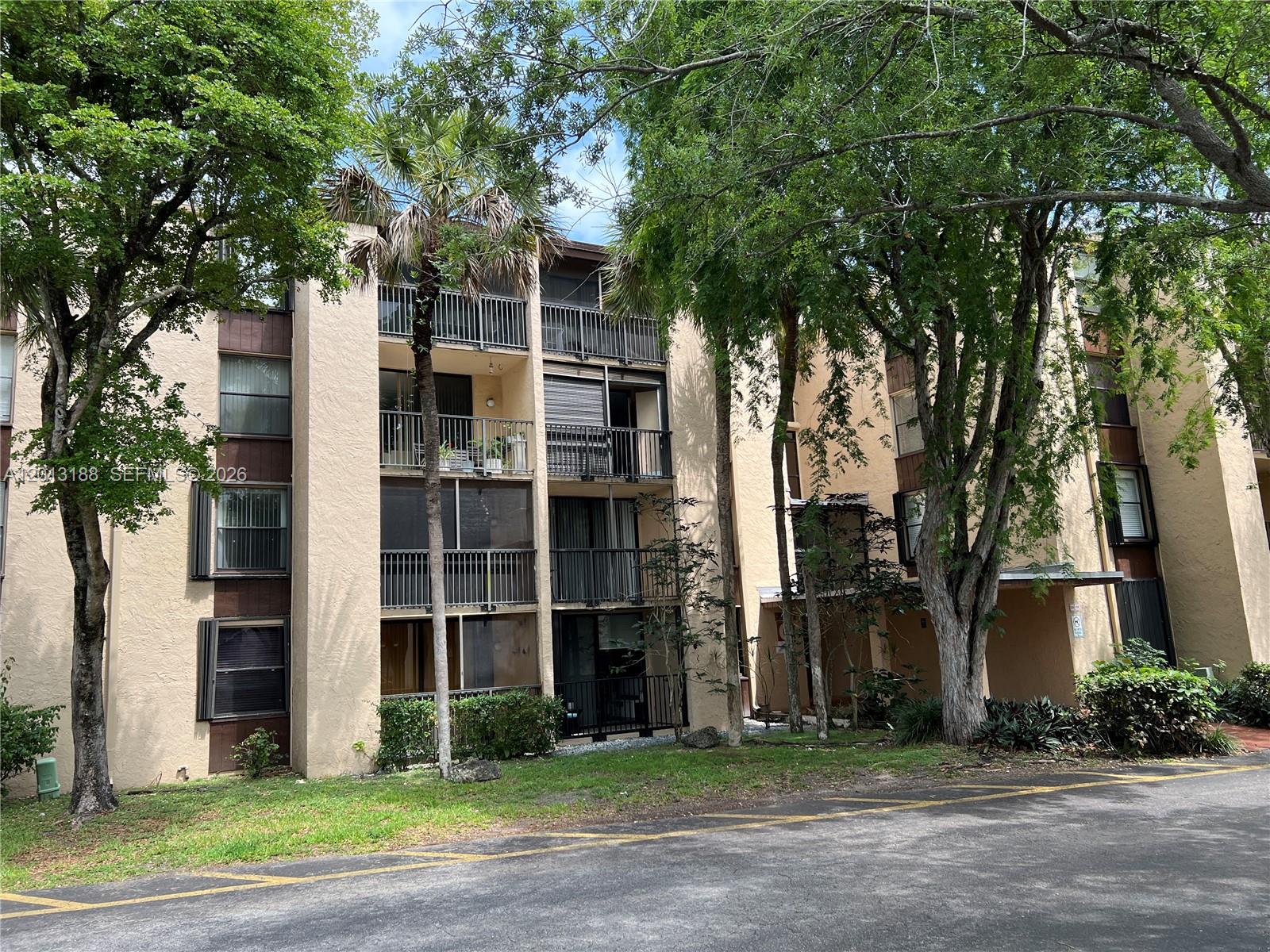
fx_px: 954
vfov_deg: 53.1
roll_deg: +2.6
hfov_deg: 67.3
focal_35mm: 26
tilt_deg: +11.8
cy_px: 476
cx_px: 635
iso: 50
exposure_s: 1/1029
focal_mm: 5.7
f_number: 1.5
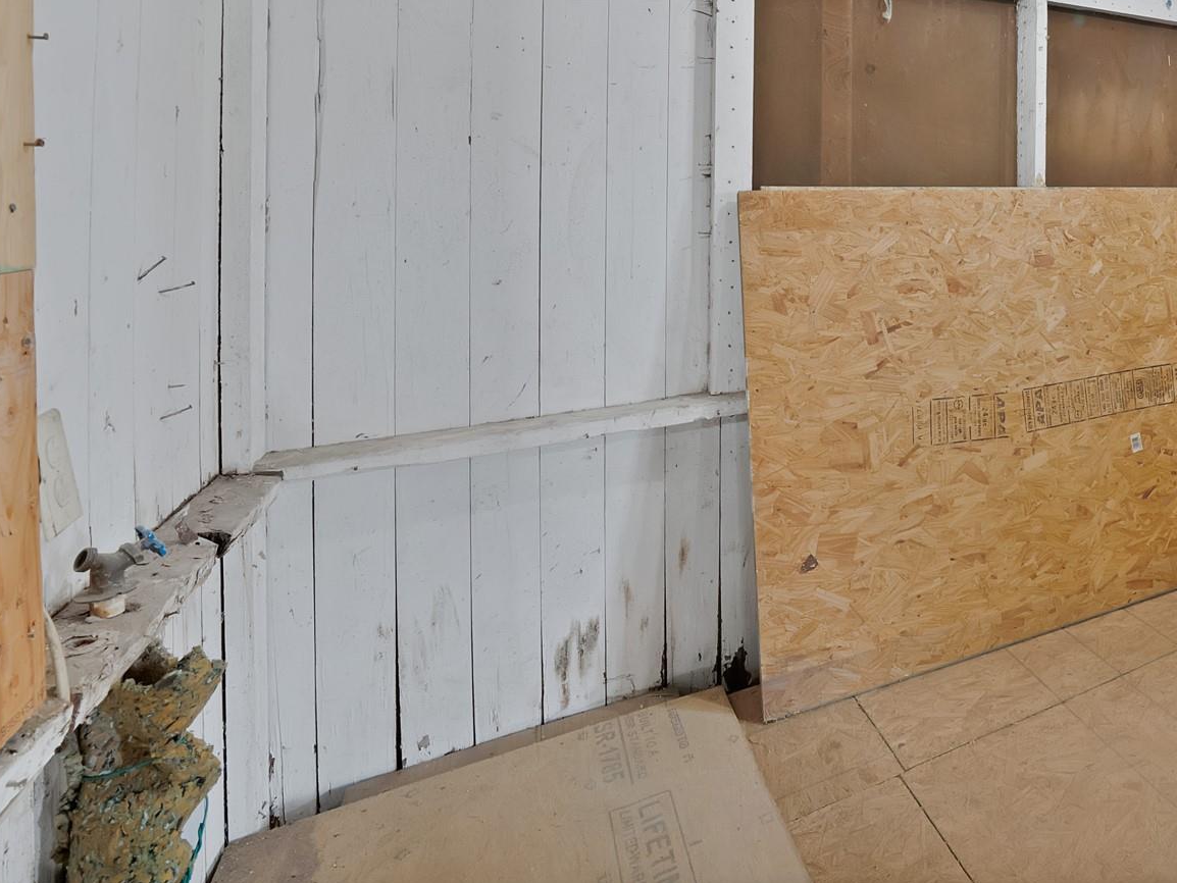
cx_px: 973
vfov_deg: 61.8
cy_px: 207
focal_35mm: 20
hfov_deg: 71.7
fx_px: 680
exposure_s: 1.6
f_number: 9
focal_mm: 12
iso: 640
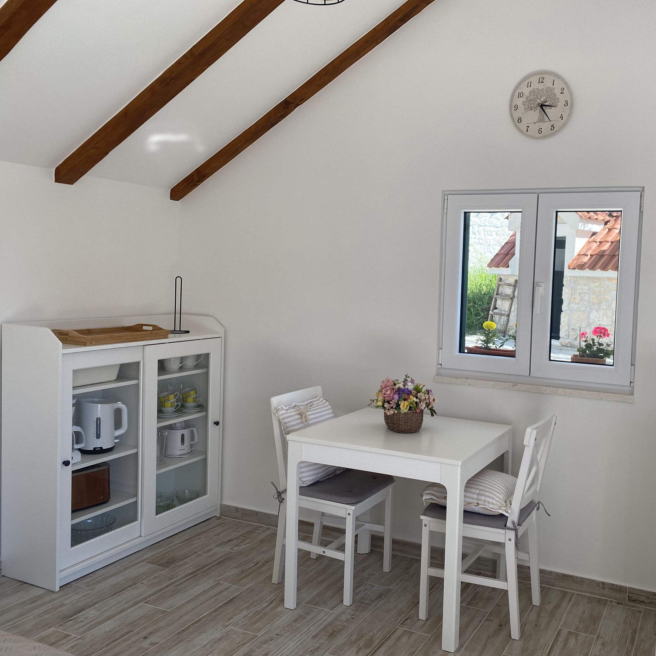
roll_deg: -1.9
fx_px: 665
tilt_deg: -3.1
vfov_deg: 52.5
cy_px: 326
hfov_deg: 51.6
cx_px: 437
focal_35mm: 31
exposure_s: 1/208
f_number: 1.8
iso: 32
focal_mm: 4.25
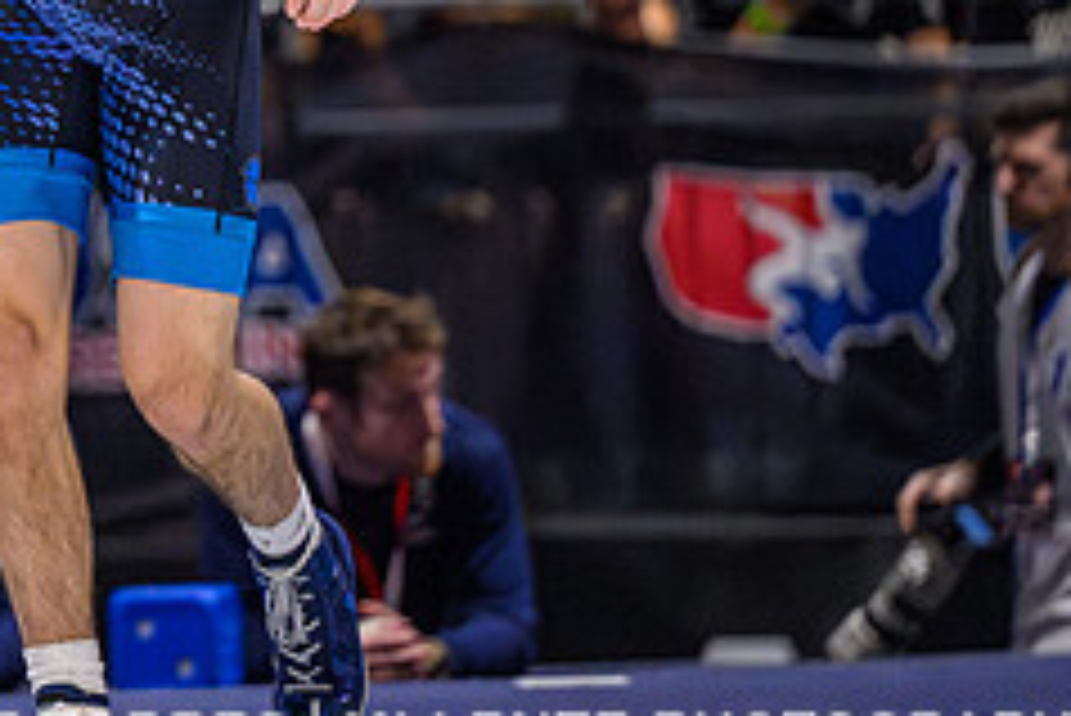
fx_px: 11966
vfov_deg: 3.4
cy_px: -74
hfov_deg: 5.1
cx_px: -102
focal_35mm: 402
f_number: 2.8
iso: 10000
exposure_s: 1/800
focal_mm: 160
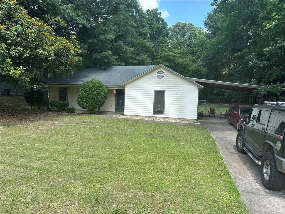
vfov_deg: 56.8
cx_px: 142
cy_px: 107
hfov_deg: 71.6
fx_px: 198
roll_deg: -2.1
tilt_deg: -3.6
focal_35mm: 24
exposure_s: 1/1144
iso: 80
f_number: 1.78
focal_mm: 6.86
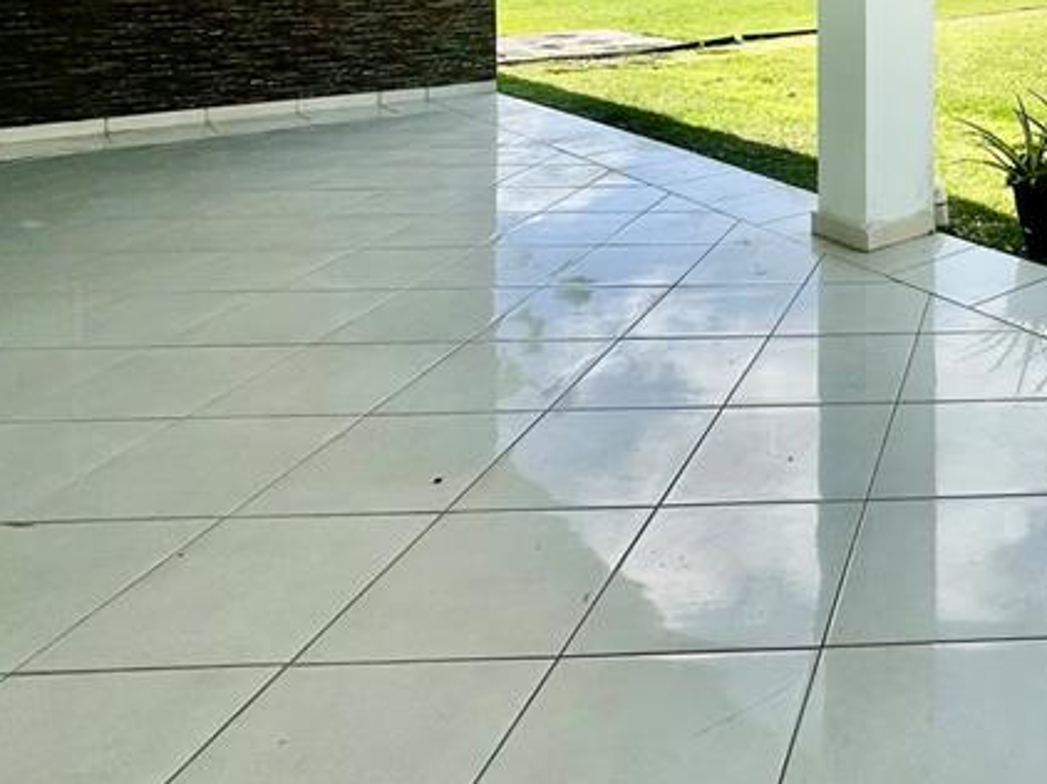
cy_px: -65
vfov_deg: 36.0
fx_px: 1028
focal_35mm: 34
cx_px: 1104
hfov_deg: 43.9
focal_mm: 2.22
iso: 50
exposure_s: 1/1742
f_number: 2.2
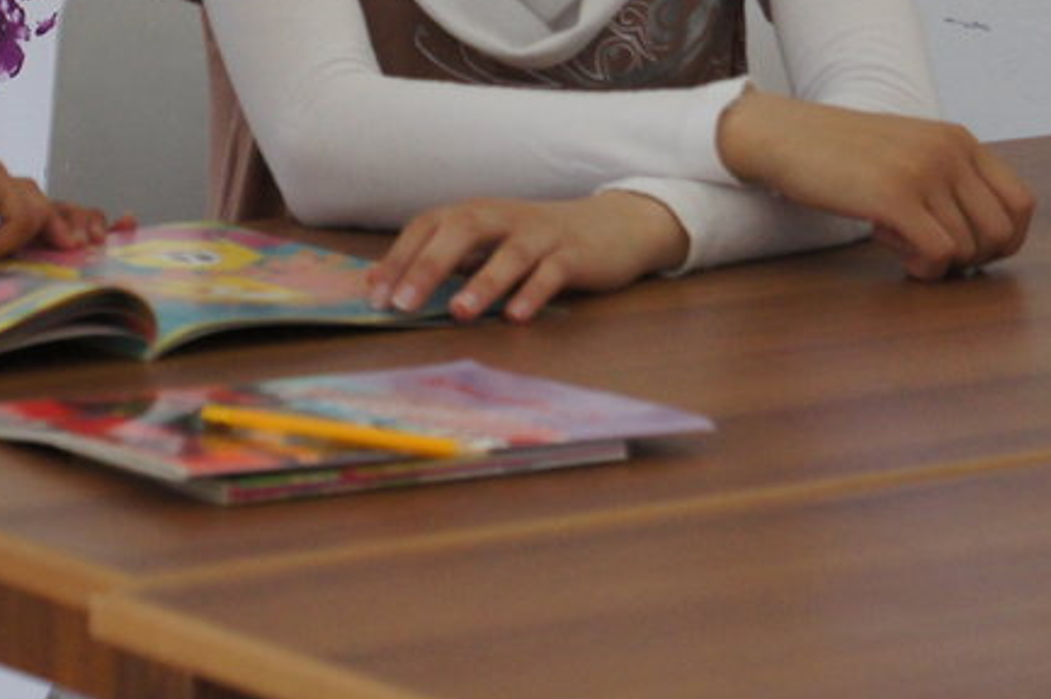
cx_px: 7
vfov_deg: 7.0
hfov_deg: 10.5
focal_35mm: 195
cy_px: -103
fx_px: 5694
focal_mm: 55
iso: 1600
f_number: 5.6
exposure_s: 1/250
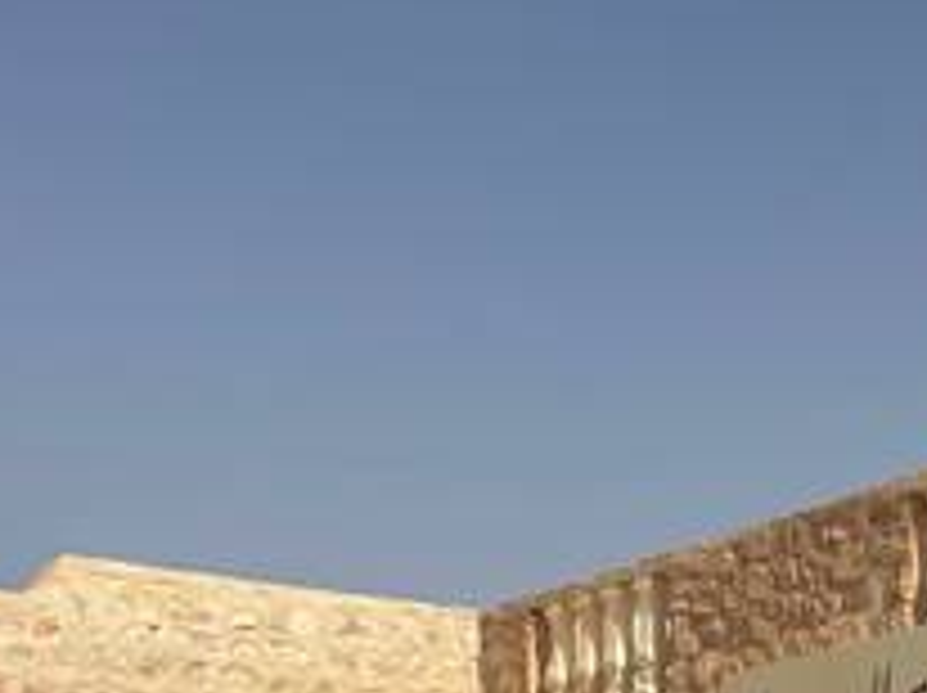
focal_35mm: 91
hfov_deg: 21.0
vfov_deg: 15.8
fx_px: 2434
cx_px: 882
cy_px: 760
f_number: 1.5
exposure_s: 1/8000
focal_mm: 5.7
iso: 50
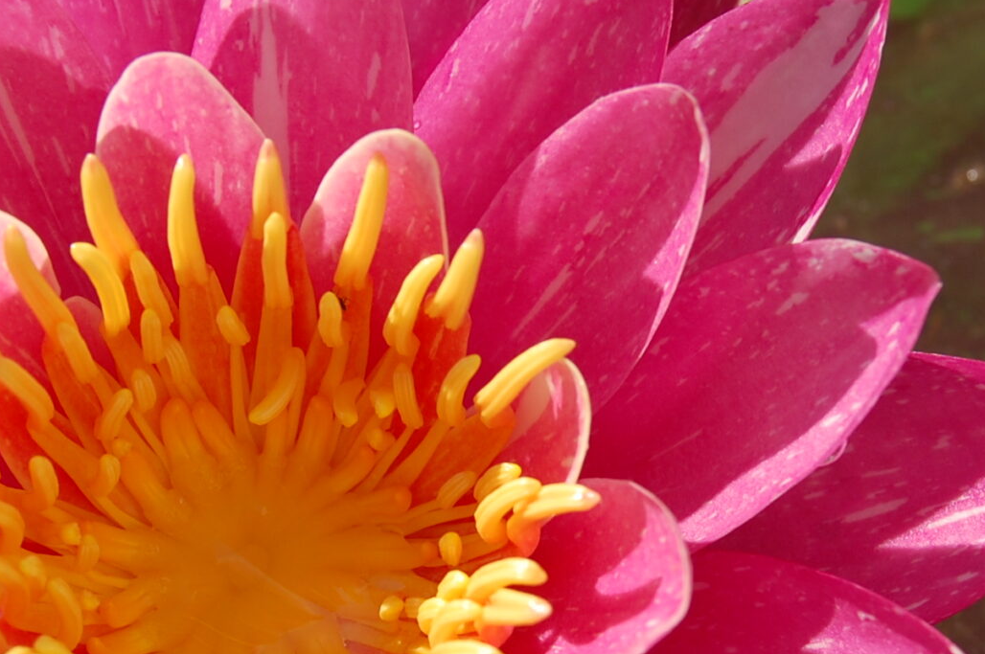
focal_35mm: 142
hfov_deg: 14.5
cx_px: 589
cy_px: 489
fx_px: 3881
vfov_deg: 9.6
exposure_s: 1/400
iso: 200
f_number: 10
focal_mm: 38
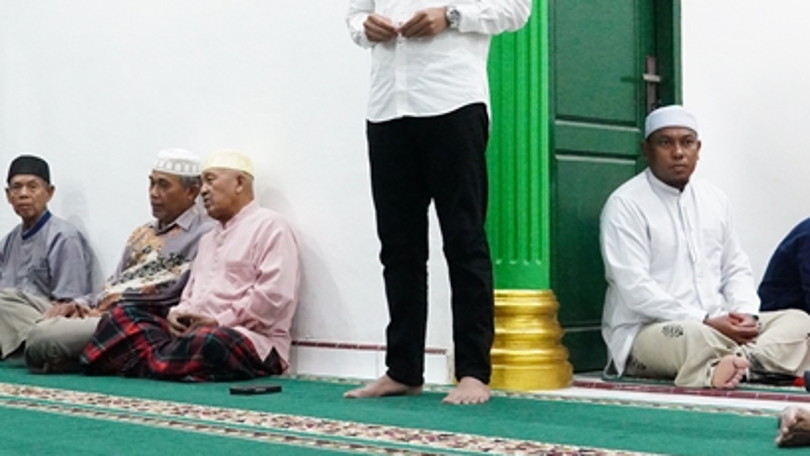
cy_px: 62
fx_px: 1483
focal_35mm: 69
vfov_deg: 17.3
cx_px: 455
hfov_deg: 30.5
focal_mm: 28
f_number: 4
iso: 16000
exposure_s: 1/320
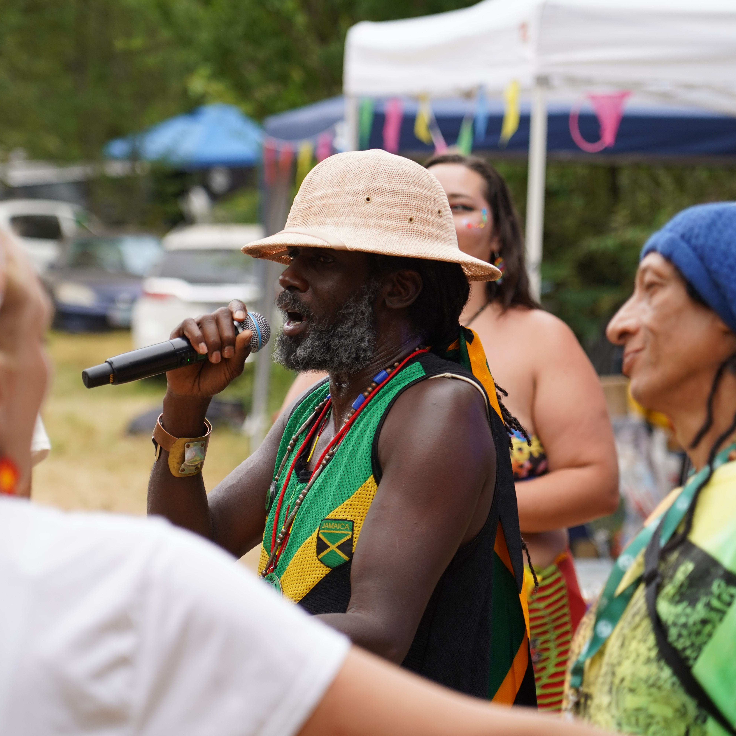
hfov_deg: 13.0
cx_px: 374
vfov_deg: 13.0
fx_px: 3223
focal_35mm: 134
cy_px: 368
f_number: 4
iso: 320
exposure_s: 1/160
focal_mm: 105
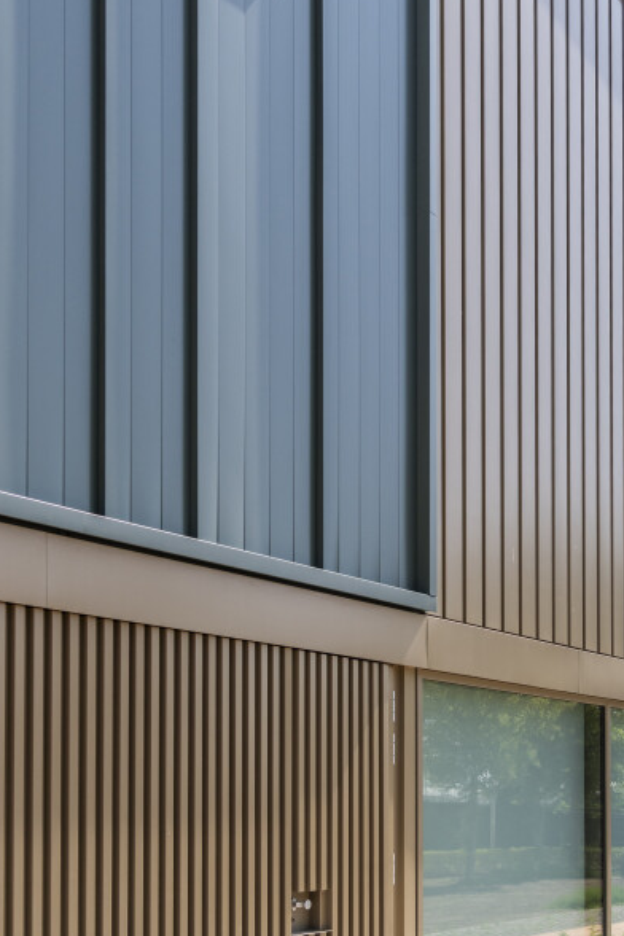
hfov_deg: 27.5
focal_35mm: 49
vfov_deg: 40.2
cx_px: 349
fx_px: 1274
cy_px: 398
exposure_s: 1/2500
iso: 250
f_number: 4
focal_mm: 30
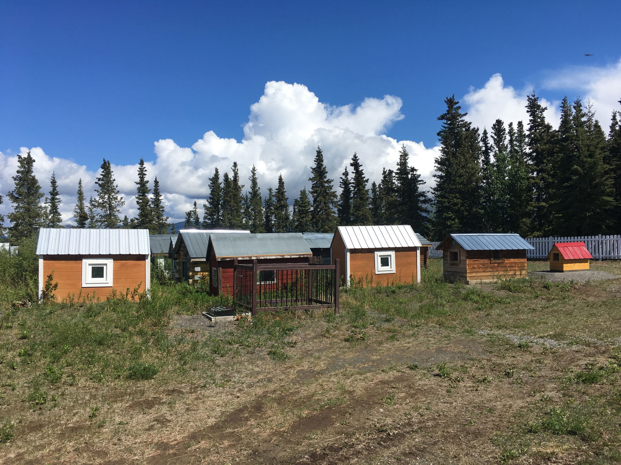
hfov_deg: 61.7
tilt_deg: +2.3
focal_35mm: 29
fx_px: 520
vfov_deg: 48.2
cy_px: 232
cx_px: 310
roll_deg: -1.4
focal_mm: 4.15
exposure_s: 1/1876
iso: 25
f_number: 2.2
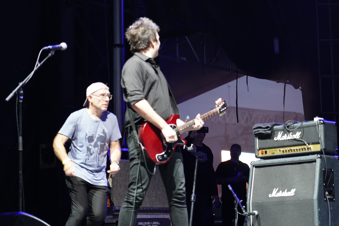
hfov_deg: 19.5
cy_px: 113
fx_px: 989
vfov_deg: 13.0
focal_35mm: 105
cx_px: 170
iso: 5000
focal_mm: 105
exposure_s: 1/160
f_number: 4
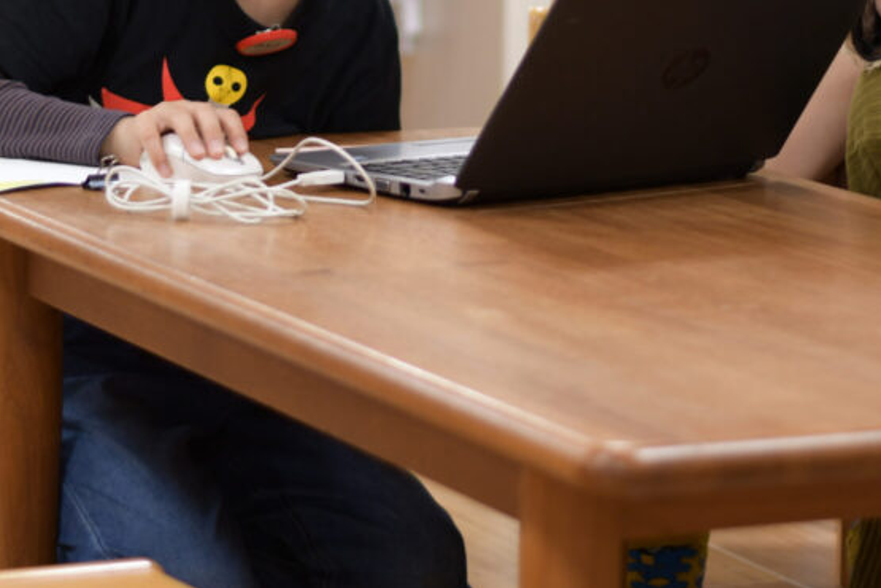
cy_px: -84
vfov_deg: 7.9
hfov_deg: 11.9
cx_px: 356
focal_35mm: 173
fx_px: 4233
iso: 280
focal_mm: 50
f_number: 1.8
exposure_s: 1/200
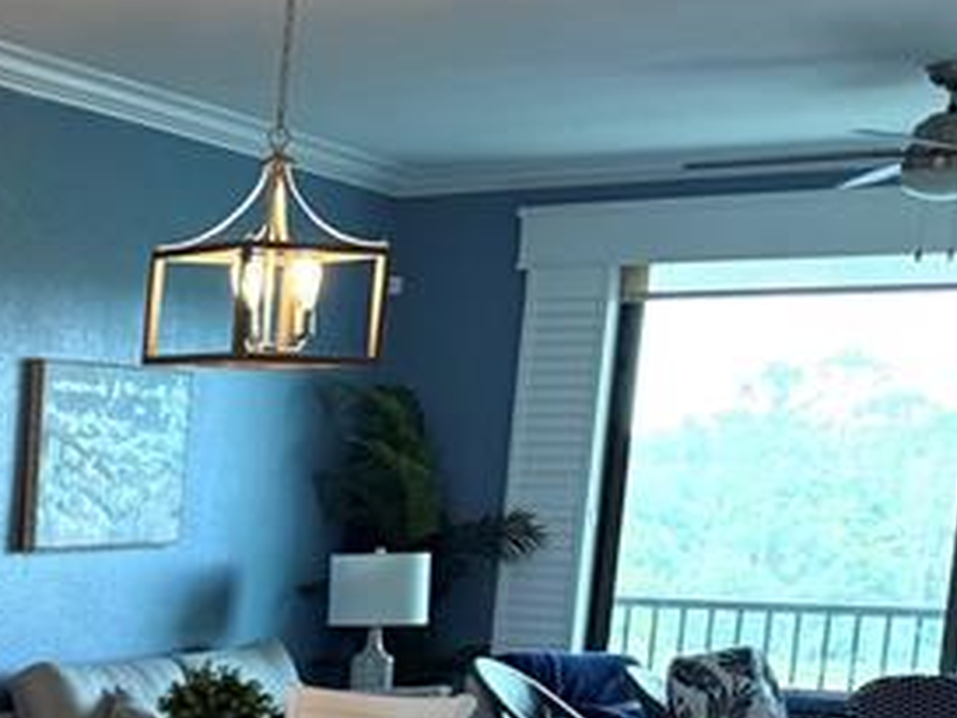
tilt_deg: -9.7
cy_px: 918
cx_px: -782
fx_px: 2489
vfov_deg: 15.7
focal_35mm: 90
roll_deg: -0.8
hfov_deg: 17.5
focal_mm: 6.76
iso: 100
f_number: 1.78
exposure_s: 1/120
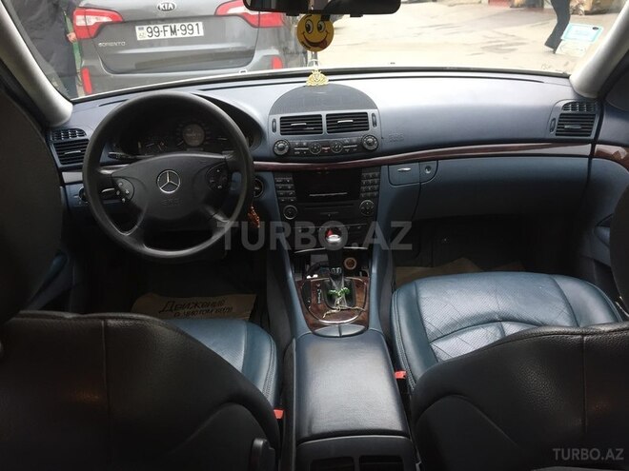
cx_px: 314
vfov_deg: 48.2
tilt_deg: -23.6
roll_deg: +2.6
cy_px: 236
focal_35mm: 29
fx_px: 527
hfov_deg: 61.7
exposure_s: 1/33
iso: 40
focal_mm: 4.15
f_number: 2.2
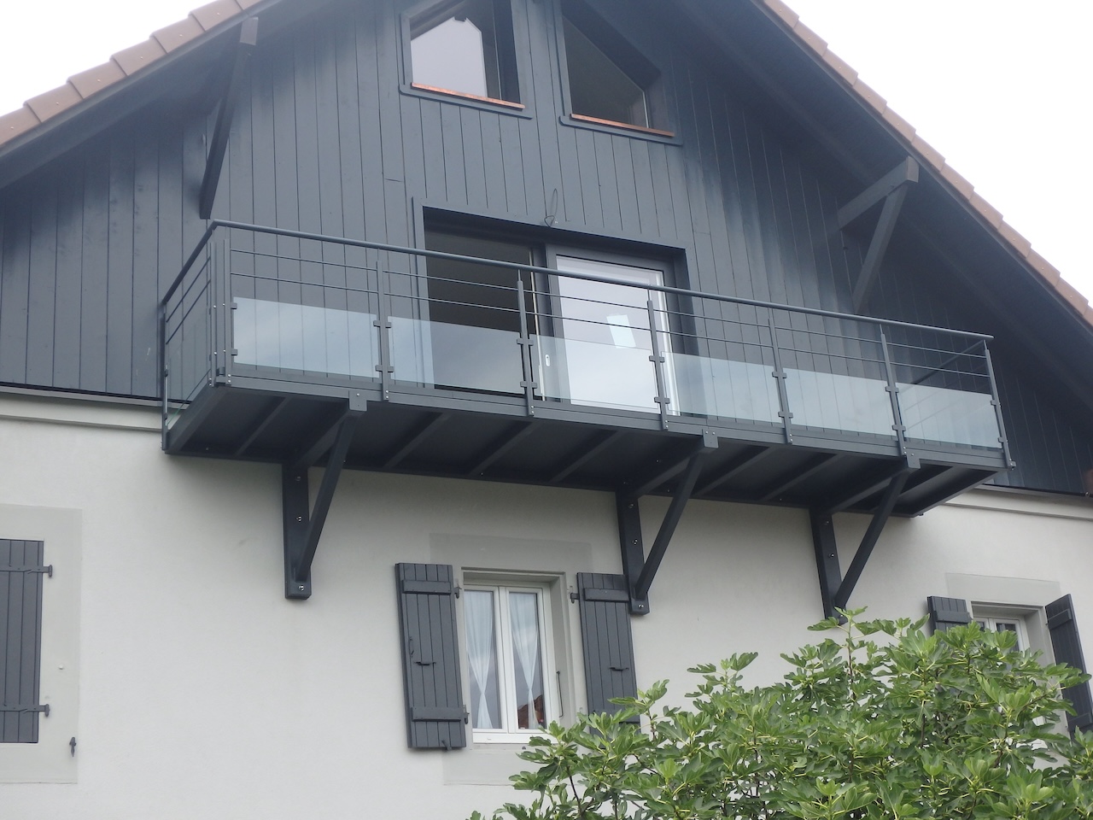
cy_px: 410
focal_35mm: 49
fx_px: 1547
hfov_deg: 38.9
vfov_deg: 29.7
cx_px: 546
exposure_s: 1/200
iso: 125
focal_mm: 8.7
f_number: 5.2
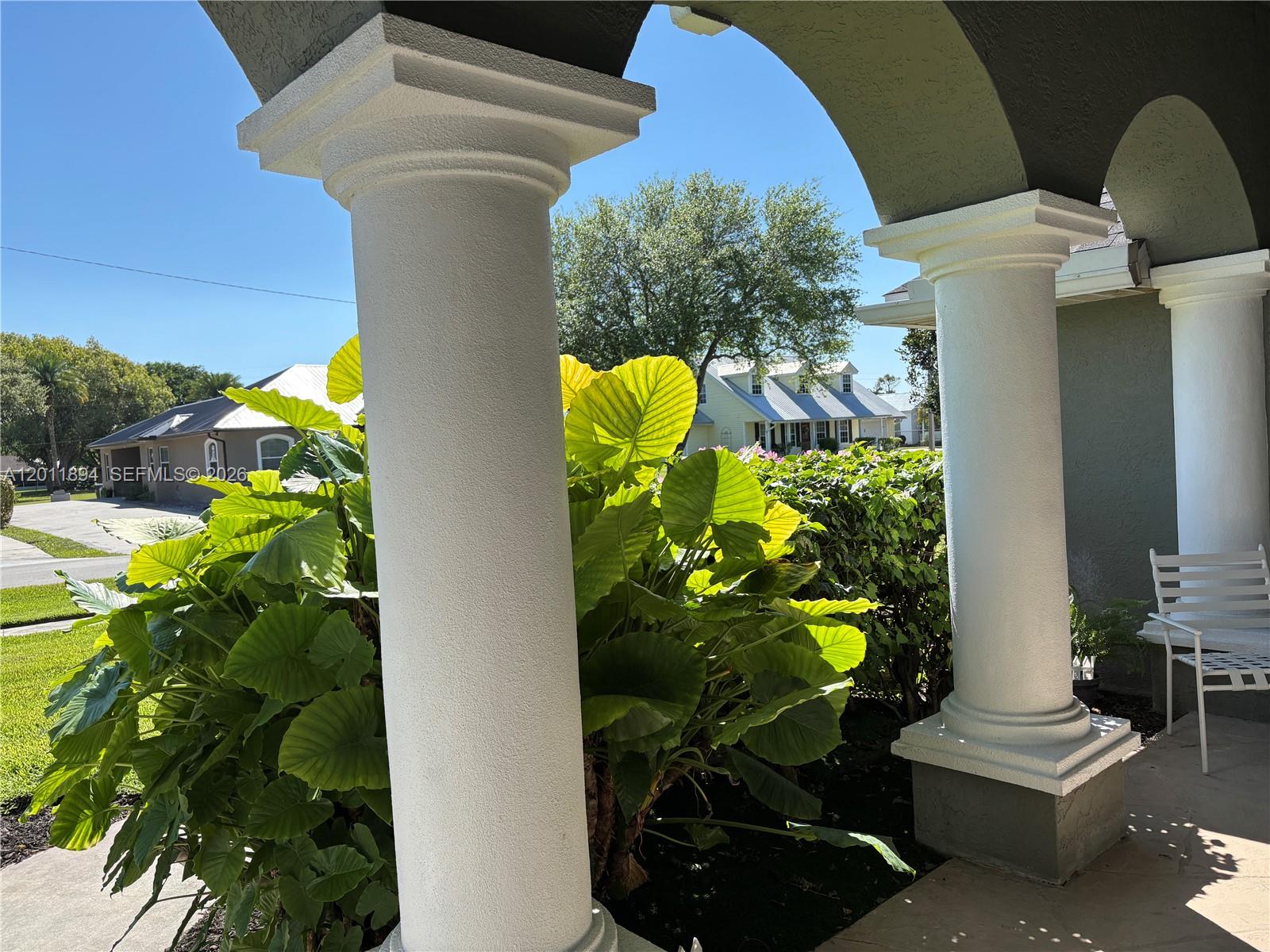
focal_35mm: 26
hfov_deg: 67.3
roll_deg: +2.9
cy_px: 476
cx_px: 635
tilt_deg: -1.3
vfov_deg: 53.1
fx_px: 954
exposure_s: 1/1984
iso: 50
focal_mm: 5.96
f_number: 1.6
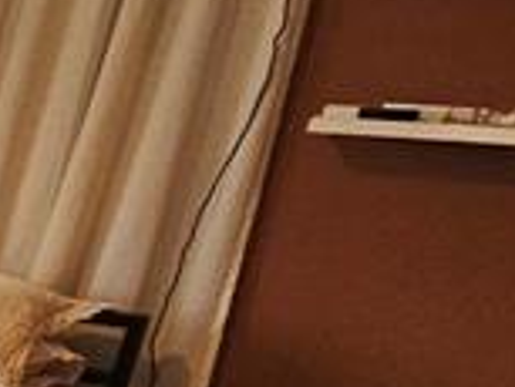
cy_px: 512
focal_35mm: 87
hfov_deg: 10.8
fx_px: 1295
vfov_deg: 16.1
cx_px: -1111
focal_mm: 2.2
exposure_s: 1/60
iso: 160
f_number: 2.2
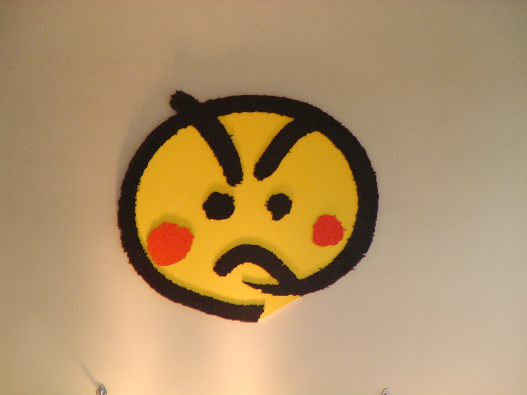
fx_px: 2740
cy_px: 198
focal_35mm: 180
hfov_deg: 11.0
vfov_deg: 8.2
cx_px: 264
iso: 100
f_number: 4
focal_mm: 27.5
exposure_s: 1/12
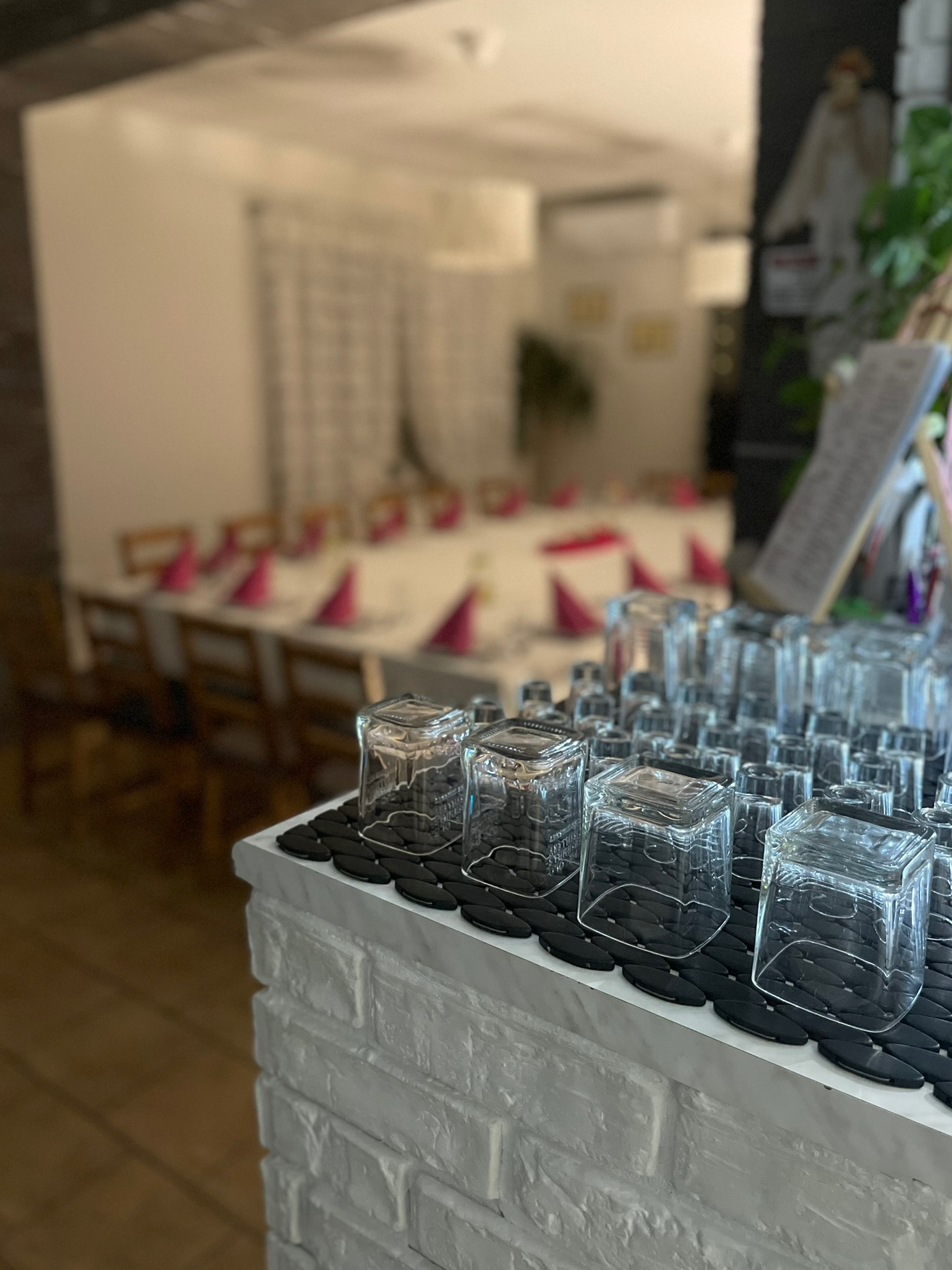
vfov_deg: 63.4
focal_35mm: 28
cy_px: 613
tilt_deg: -12.2
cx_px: 453
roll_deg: +0.7
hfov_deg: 49.7
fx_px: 1027
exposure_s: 1/33
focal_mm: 4.2
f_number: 1.6
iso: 640
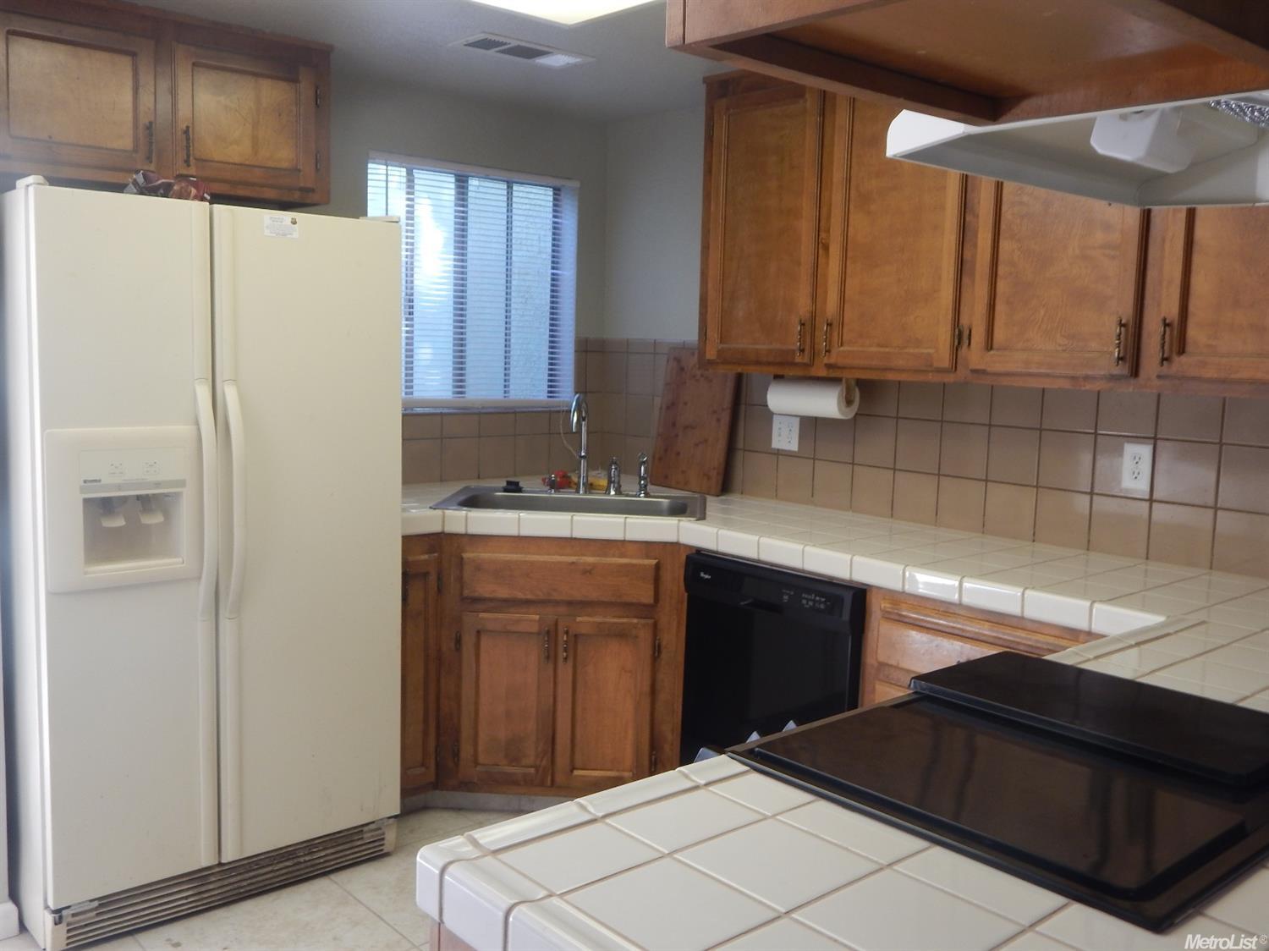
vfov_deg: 45.4
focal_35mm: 31
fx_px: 1136
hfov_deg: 58.4
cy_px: 476
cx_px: 634
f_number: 3.2
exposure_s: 1/30
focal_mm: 5.6
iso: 125
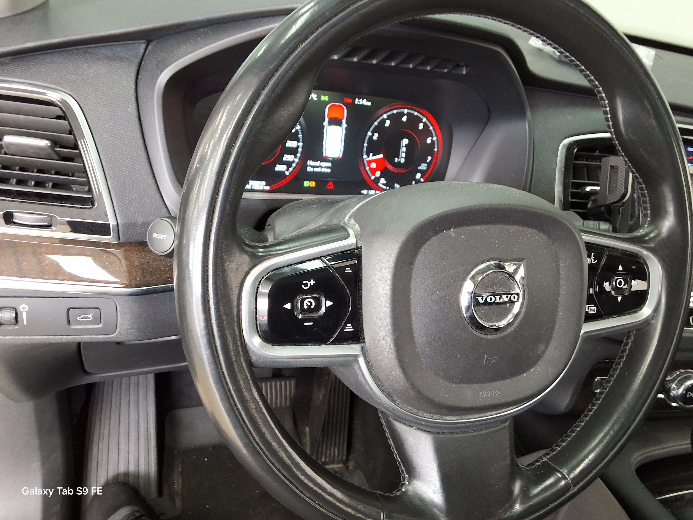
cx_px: 346
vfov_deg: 49.7
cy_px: 260
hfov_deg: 63.4
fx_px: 561
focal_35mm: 28
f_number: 1.9
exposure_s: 1/40
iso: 125
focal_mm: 2.91
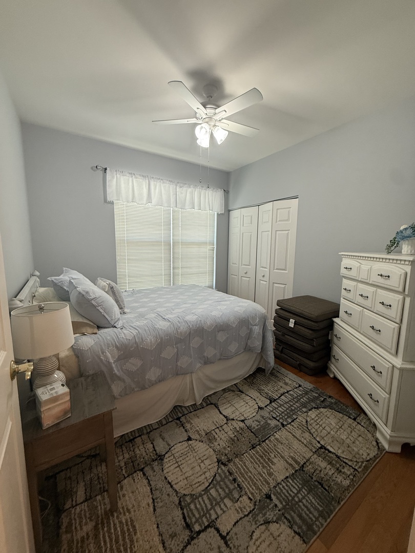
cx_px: 208
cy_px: 276
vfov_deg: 102.1
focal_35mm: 14
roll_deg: -1.5
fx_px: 224
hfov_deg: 85.7
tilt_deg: -8.3
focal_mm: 2.22
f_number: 2.2
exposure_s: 1/60
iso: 200
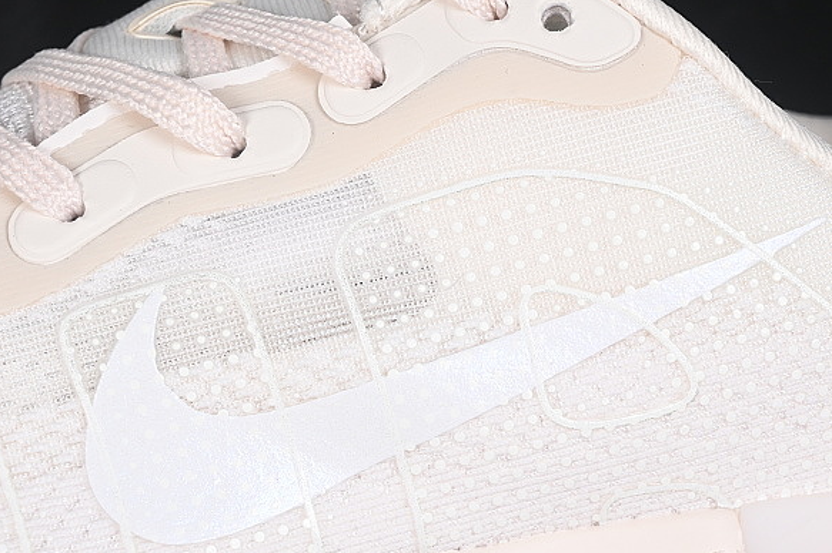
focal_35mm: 139
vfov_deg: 9.8
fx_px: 3210
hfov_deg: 14.8
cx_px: 434
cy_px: 440
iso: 160
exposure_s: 1/80
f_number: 7.1
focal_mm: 50
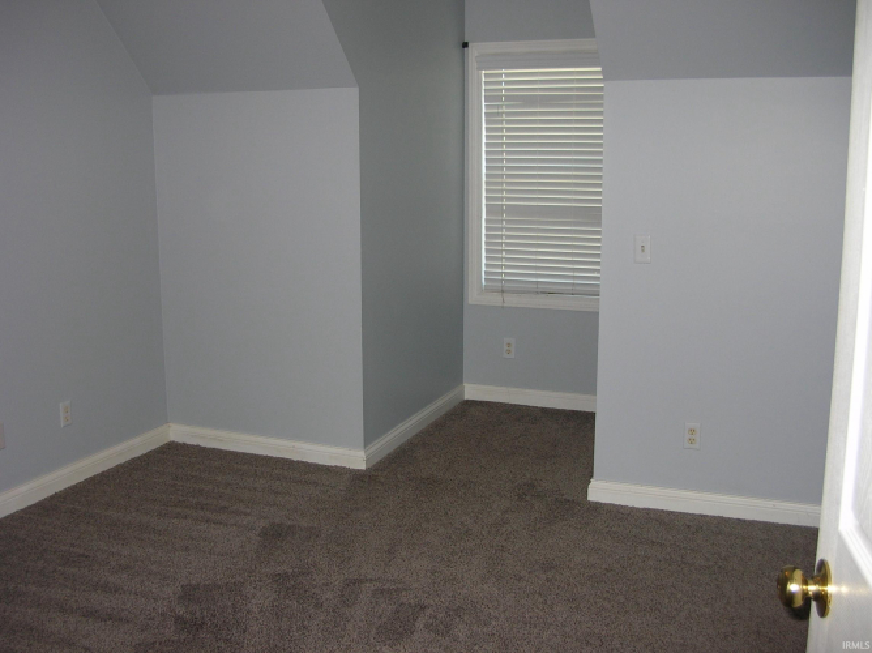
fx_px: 906
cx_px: 436
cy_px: 326
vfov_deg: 39.6
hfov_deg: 51.4
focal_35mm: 36
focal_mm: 6
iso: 50
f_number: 2.7
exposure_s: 1/60.1
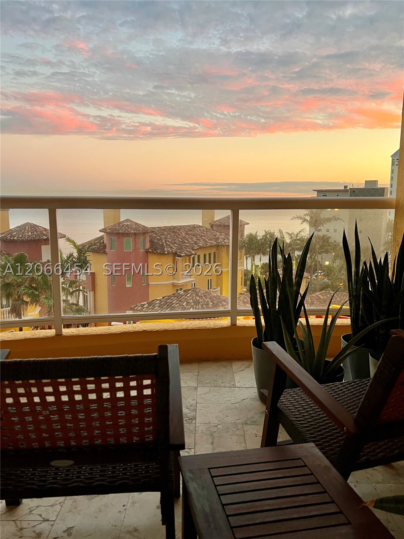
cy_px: 270
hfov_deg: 53.1
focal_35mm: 26
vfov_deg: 67.3
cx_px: 202
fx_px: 405
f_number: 1.5
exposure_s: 1/60
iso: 125
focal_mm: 5.7
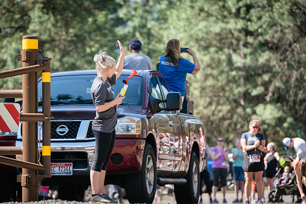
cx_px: 120
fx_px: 2064
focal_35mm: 243
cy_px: 101
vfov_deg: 5.7
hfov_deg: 8.5
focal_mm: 200
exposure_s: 1/500
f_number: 4
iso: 250
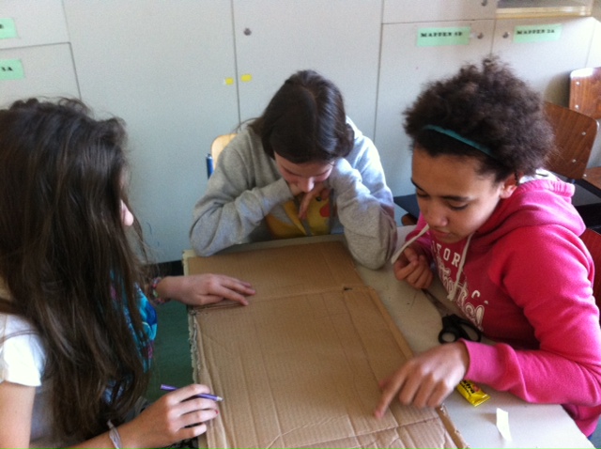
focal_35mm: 35
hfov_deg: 52.7
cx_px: 300
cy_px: 224
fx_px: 607
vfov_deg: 40.6
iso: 250
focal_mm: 3.85
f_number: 2.8
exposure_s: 1/15
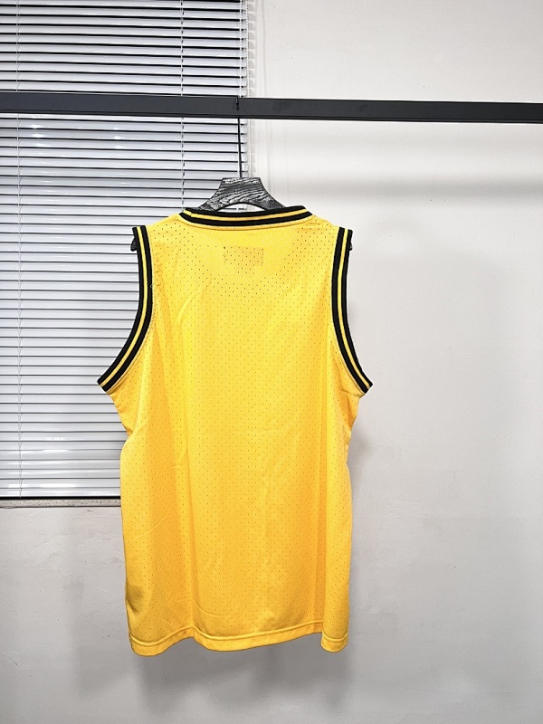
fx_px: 544
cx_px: 272
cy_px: 362
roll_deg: +0.6
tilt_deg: +0.8
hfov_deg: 53.1
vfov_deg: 67.3
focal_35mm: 26
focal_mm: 5.7
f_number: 1.5
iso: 50
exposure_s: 1/572
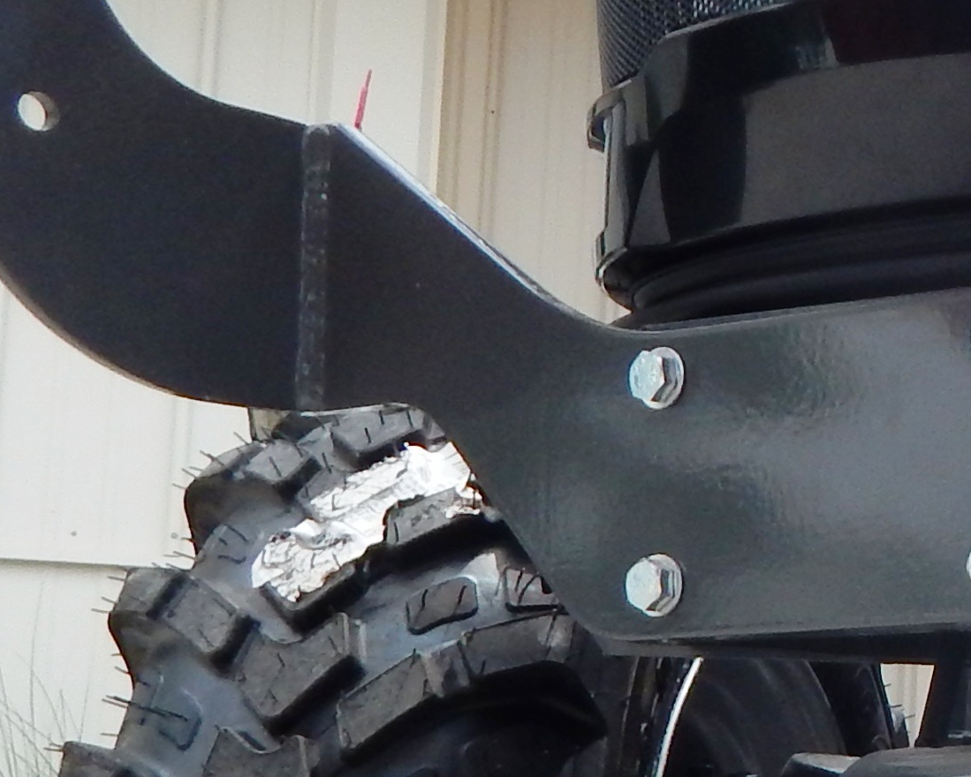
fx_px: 2587
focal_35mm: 90
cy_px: 655
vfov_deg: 16.9
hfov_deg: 18.2
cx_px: 1578
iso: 125
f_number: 3
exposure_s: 1/1000
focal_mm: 4
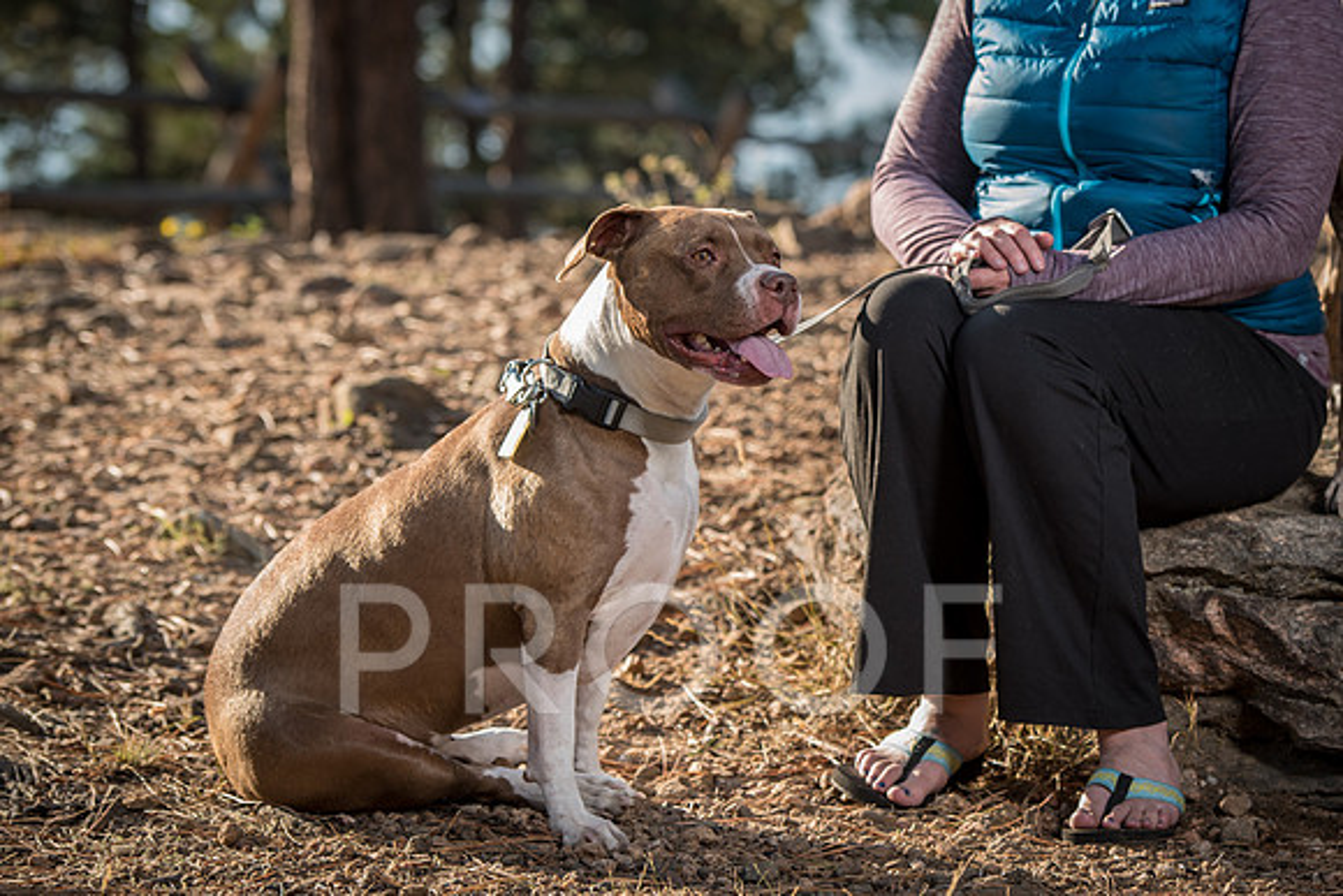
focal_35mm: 164
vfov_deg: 8.4
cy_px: 411
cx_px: 1002
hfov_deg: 12.5
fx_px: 6123
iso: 50
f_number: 4
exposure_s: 1/200
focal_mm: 110
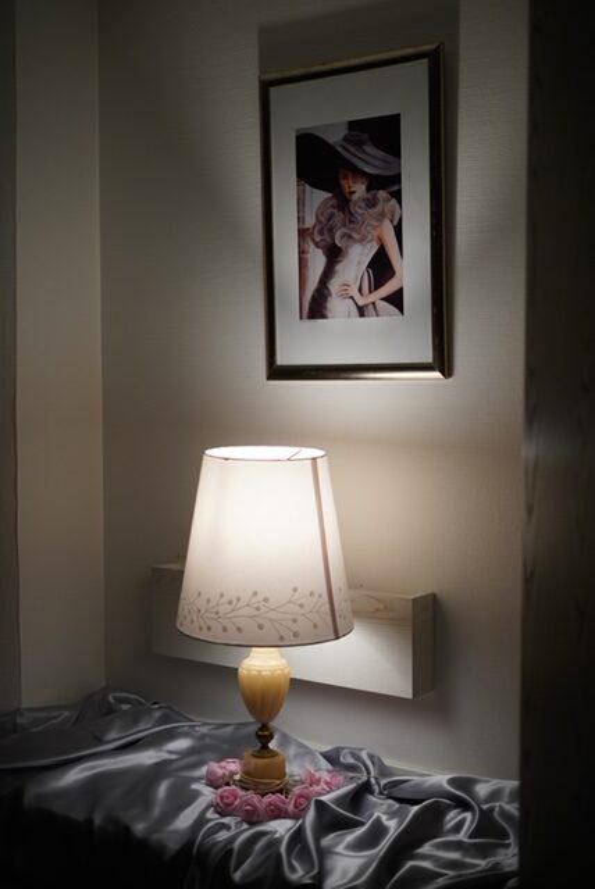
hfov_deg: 27.0
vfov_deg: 39.6
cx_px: 298
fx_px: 1237
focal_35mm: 50
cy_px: 444
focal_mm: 50
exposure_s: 1/800
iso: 1250
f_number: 1.8
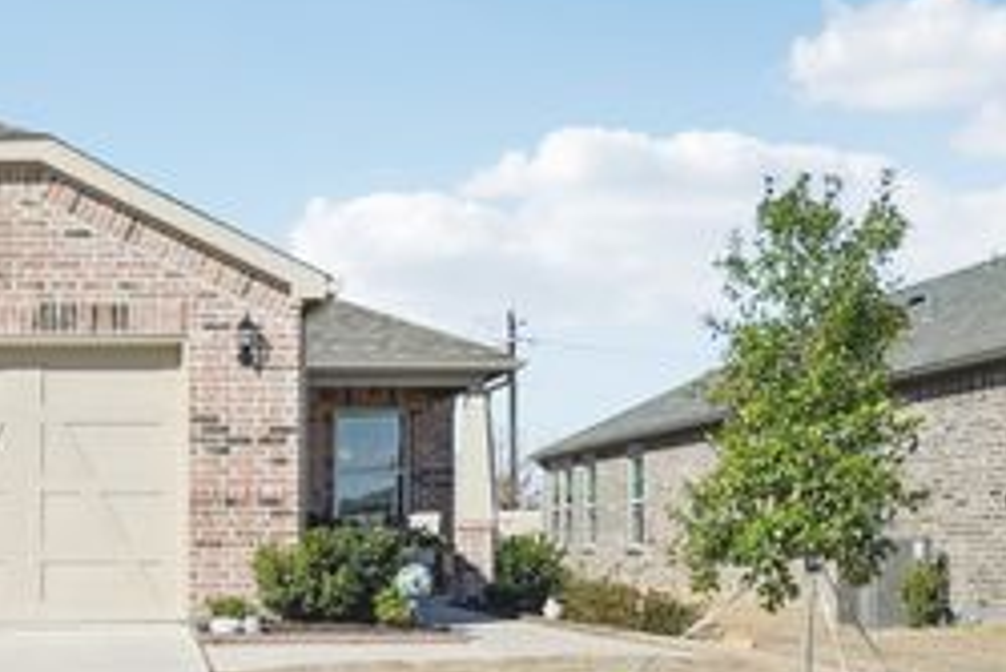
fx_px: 1678
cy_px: 416
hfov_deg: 31.2
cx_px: 24
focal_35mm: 60
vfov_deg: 22.6
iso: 400
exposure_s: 1/2500
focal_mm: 30
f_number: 8
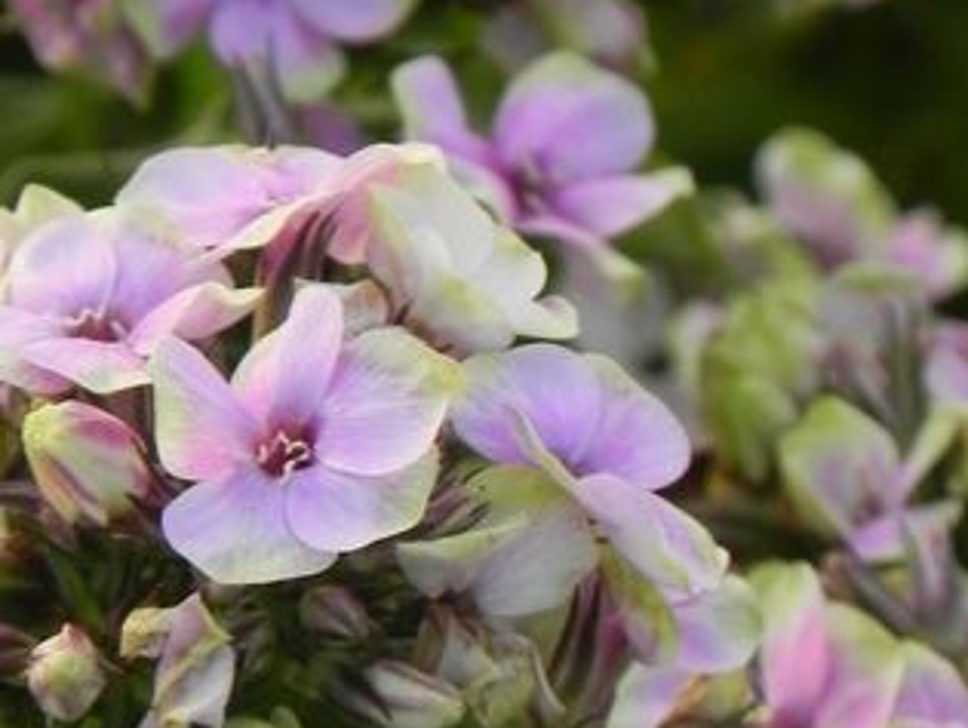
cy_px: 68
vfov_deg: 2.0
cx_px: 332
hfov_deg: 2.7
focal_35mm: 738
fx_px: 20661
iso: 160
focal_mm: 51.8
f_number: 5
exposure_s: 1/50
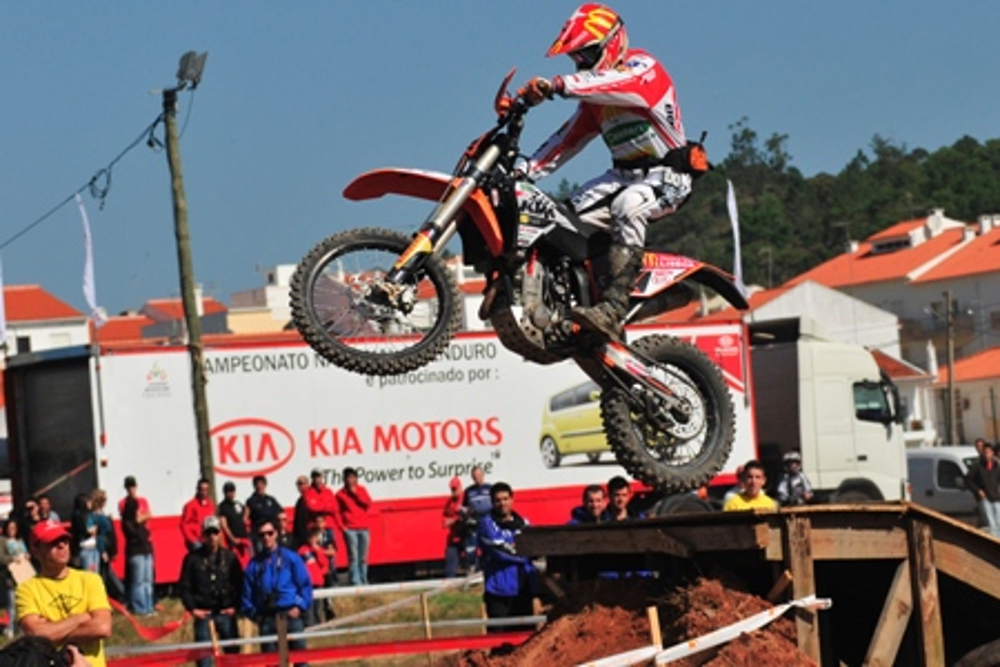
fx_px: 3250
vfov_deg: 11.7
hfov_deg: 17.5
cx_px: 500
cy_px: 334
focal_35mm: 117
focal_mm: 78
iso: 400
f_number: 4.5
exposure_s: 1/5000
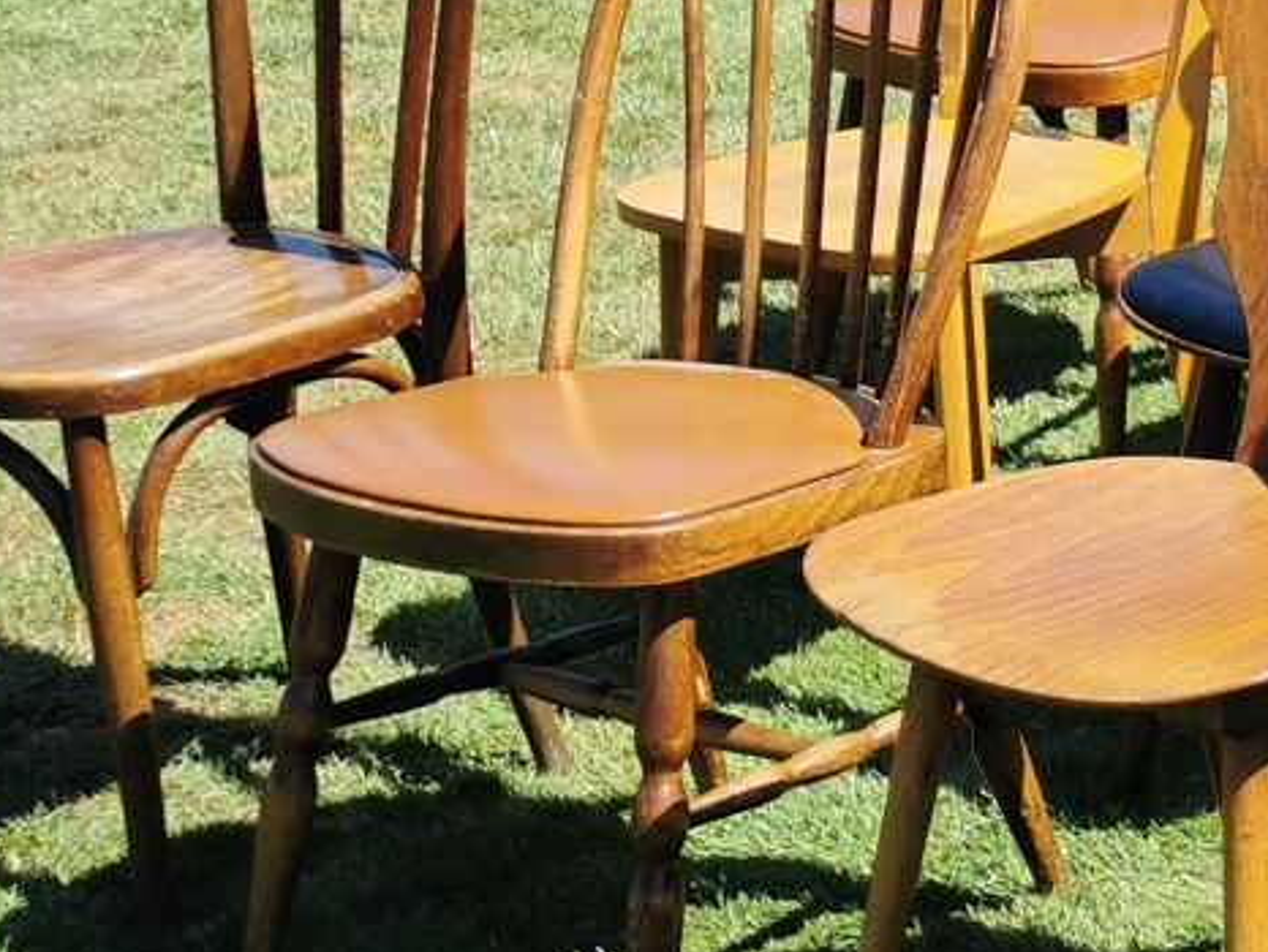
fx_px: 3848
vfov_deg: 14.1
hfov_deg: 16.3
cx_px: 2126
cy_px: 337
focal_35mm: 105
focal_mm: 5.58
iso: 50
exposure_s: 1/1894
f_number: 1.8
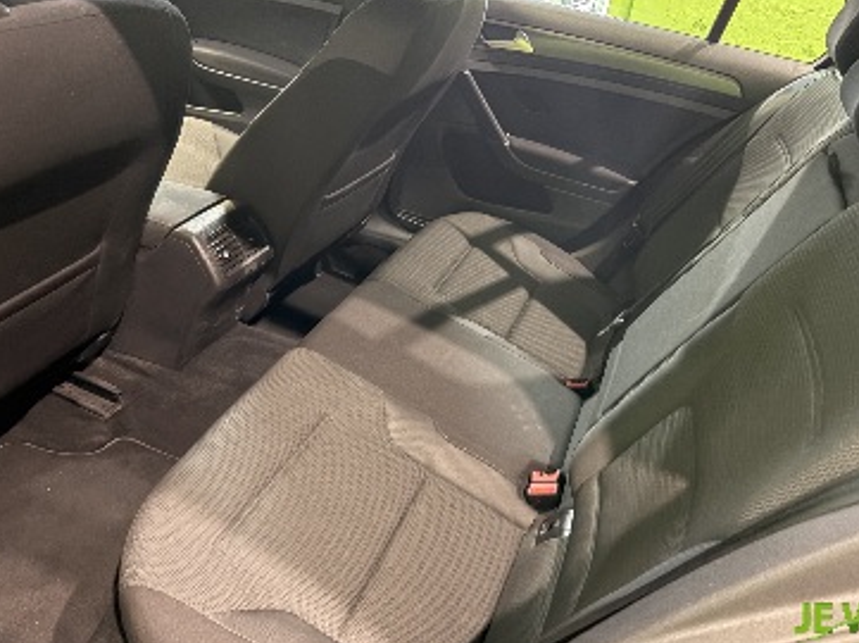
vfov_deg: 46.7
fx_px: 744
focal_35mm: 30
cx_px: 483
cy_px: 322
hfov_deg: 59.8
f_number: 1.6
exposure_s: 1/17
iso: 1000
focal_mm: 5.96
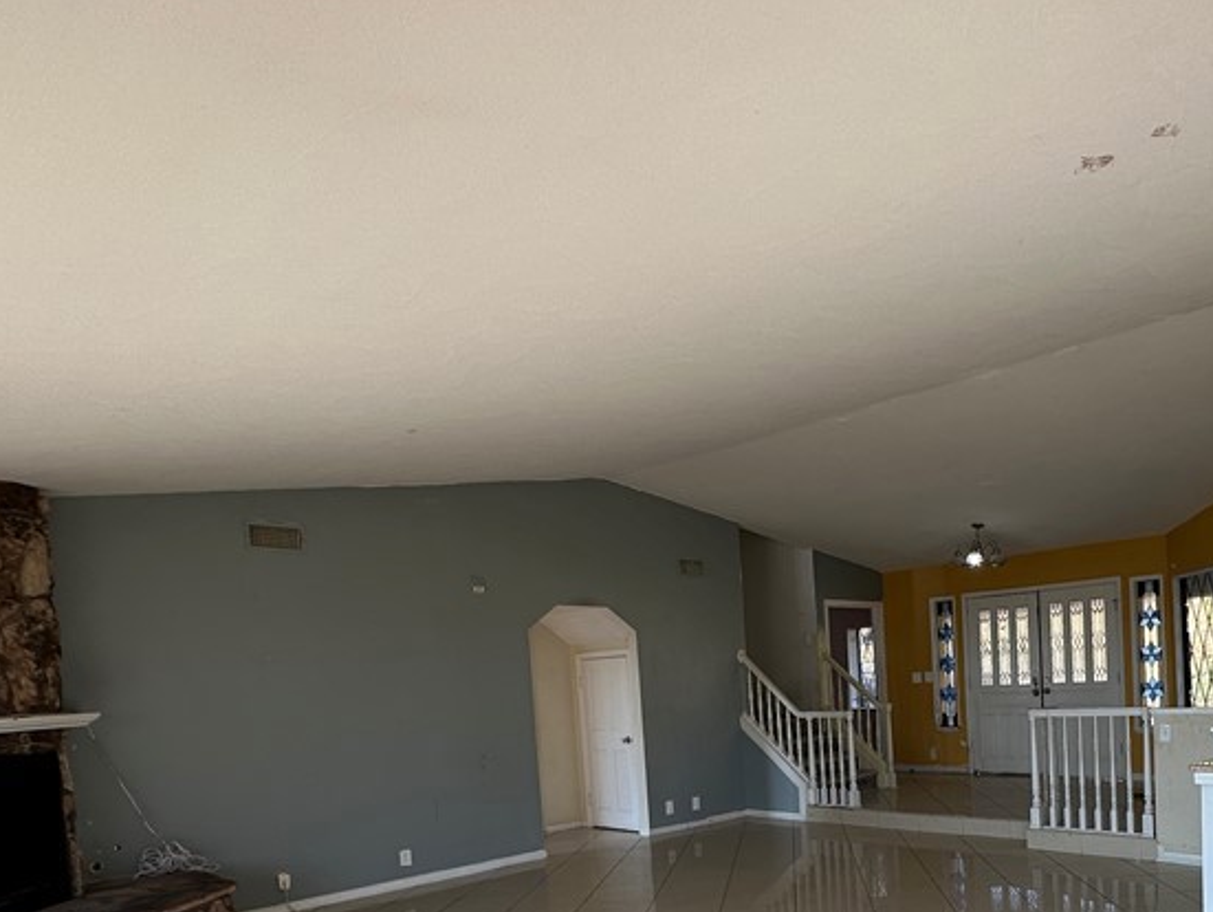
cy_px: 716
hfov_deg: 63.5
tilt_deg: -1.9
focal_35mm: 26
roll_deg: +2.1
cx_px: 905
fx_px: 912
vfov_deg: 50.3
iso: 40
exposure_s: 1/135
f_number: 2.2
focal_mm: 2.22
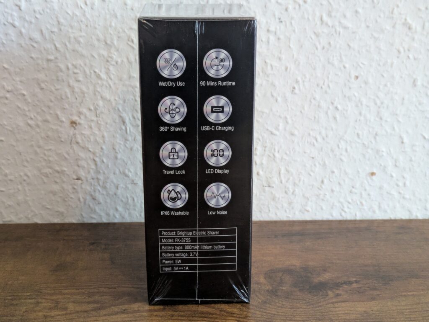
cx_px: 214
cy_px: 161
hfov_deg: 37.5
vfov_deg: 28.6
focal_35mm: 51
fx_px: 632
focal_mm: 5.43
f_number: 1.89
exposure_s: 1/25
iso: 516
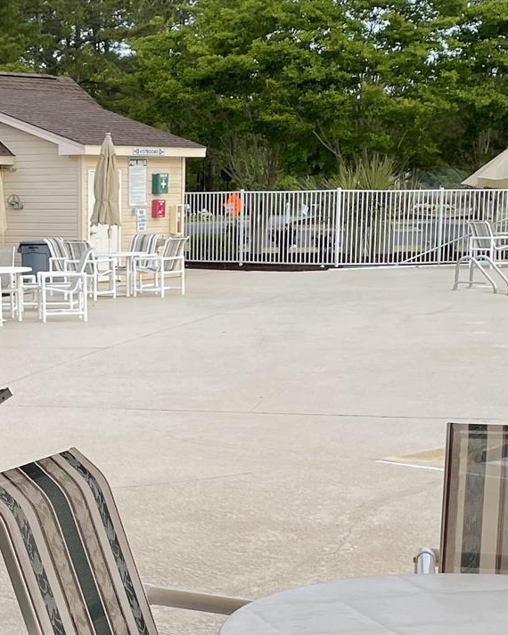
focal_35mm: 82
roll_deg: +1.6
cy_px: 439
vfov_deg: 23.2
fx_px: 1542
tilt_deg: -9.5
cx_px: 4
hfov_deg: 18.3
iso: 32
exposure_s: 1/485
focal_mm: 4.2
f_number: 1.6
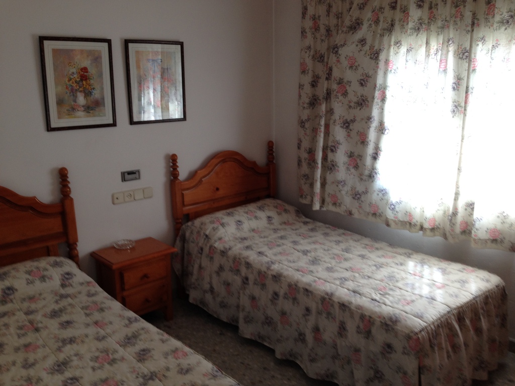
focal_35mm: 35
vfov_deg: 40.7
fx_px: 521
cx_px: 258
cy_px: 193
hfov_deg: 52.6
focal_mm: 4.28
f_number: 2.4
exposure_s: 1/40
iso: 50
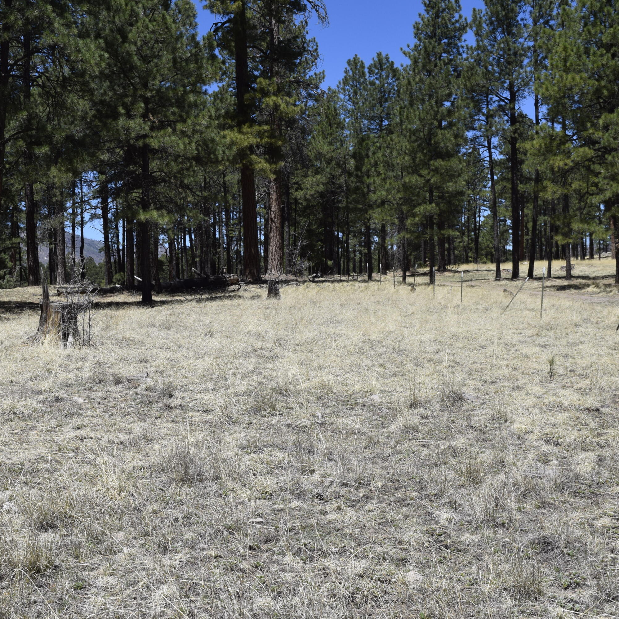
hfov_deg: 36.5
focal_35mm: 46
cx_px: 212
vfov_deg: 36.8
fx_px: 931
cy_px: 309
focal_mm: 24
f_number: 9
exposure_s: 1/320
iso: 200
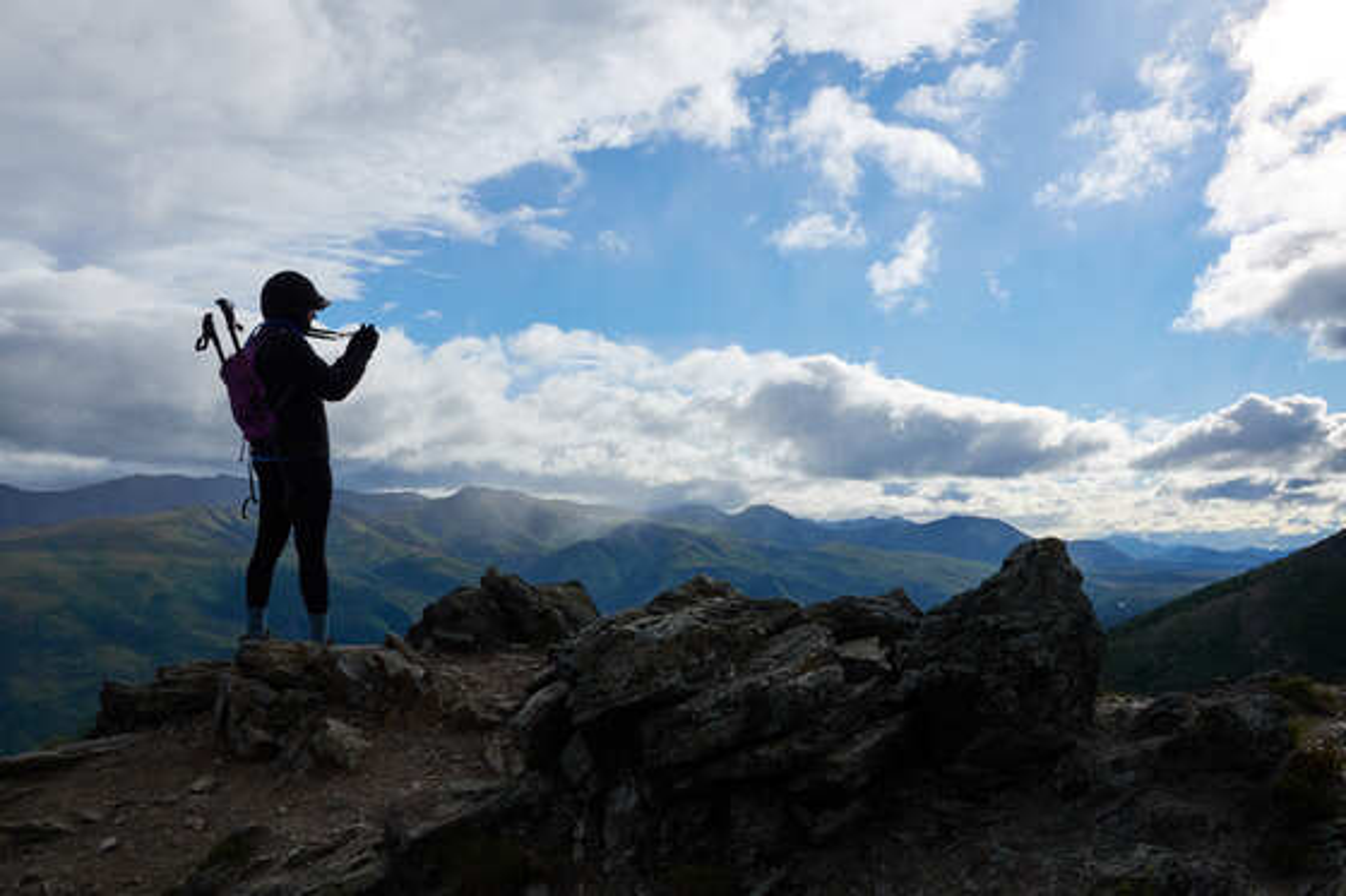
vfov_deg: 38.9
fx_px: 1271
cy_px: 448
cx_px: 673
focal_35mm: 34
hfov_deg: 55.8
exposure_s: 1/1000
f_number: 7.1
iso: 100
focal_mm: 12.63
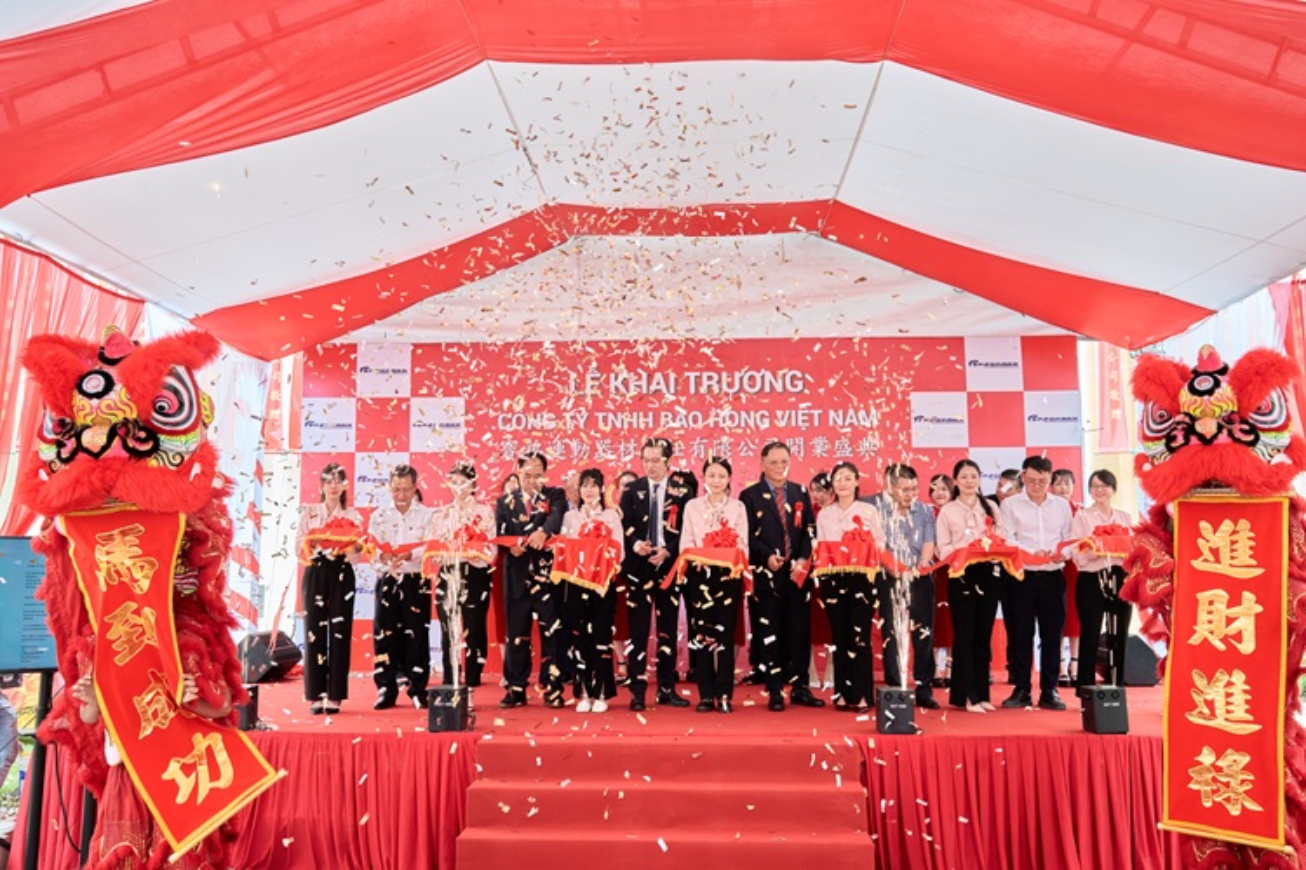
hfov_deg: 58.7
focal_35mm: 32
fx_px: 1161
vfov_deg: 41.1
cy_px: 435
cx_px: 653
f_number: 8
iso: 640
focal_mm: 32
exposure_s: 1/160
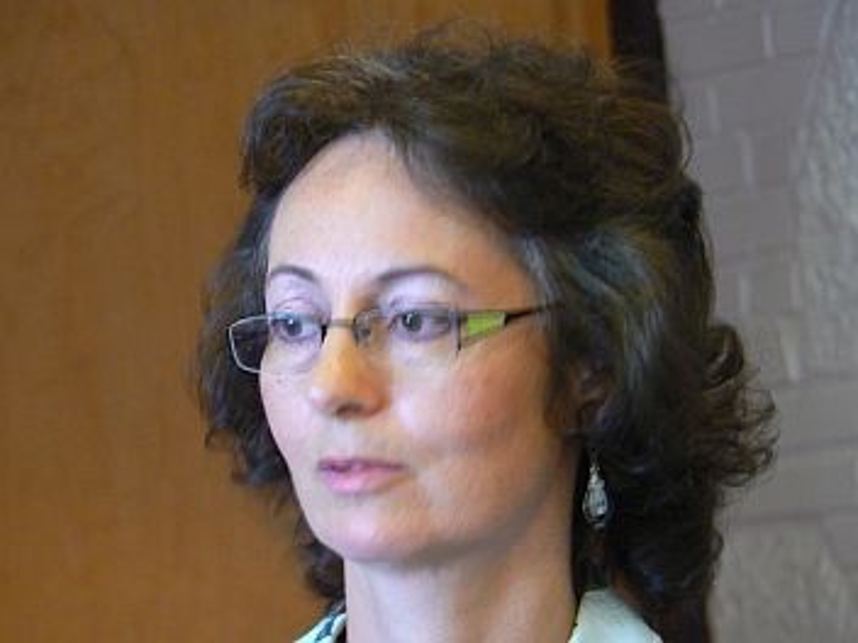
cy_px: 322
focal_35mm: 277
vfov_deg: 5.4
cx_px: 429
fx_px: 6866
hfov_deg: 7.2
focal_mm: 46.2
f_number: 3.3
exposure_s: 1/5
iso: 200
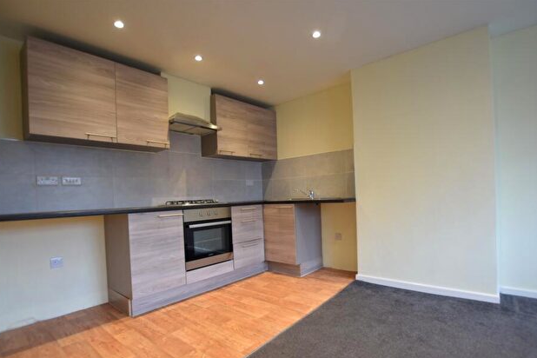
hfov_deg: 93.2
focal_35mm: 17
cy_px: 202
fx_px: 254
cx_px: 277
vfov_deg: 70.1
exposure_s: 1/25
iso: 200
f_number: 3.5
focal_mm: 10
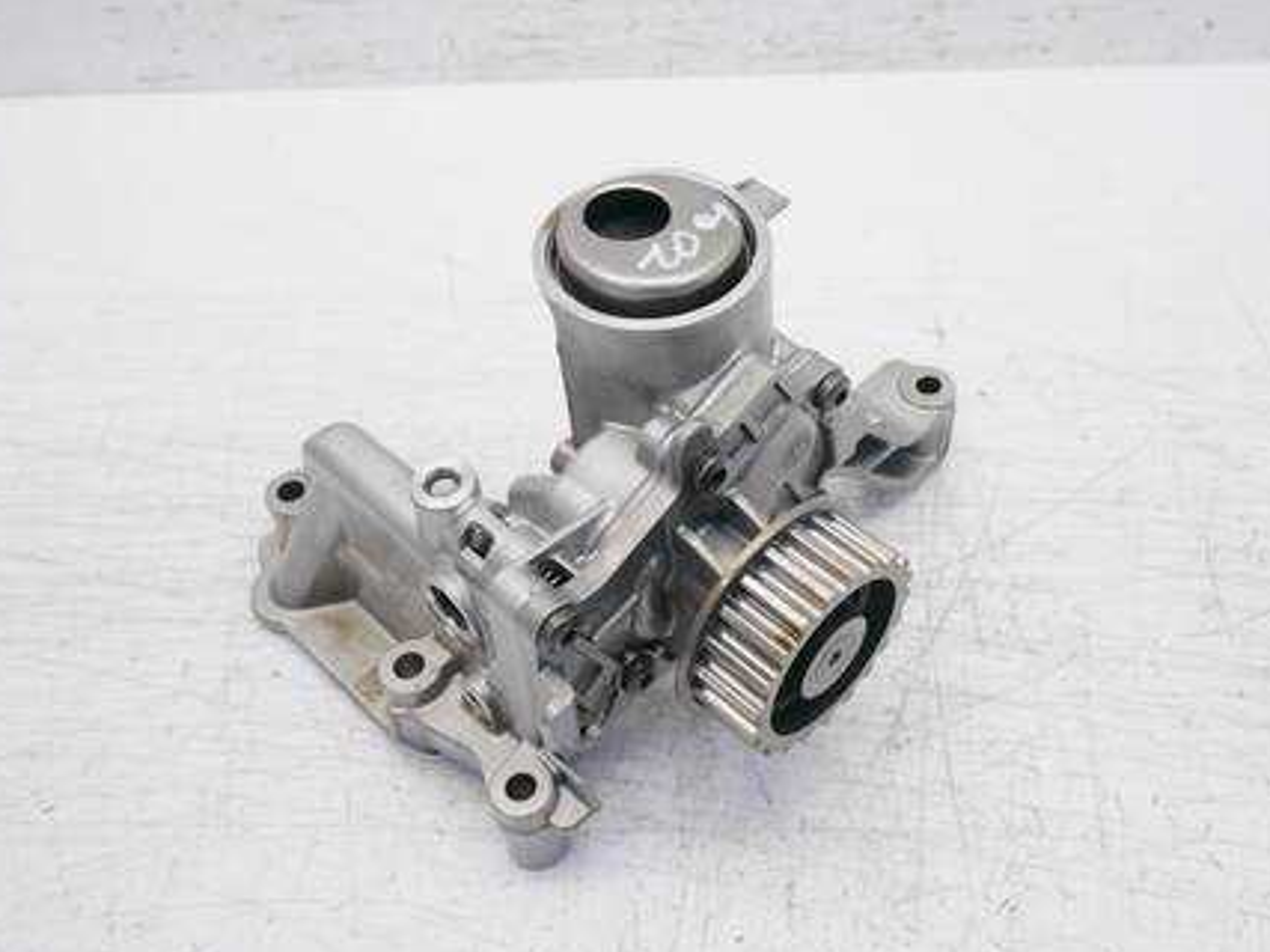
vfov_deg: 39.6
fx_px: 1320
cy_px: 479
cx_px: 672
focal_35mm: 36
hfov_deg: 51.3
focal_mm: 16
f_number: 4
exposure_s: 1/100
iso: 200
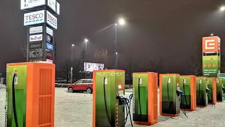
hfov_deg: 47.0
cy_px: 73
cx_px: 137
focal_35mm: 43
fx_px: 257
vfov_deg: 27.7
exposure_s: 4
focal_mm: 5.3
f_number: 1.8
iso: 400
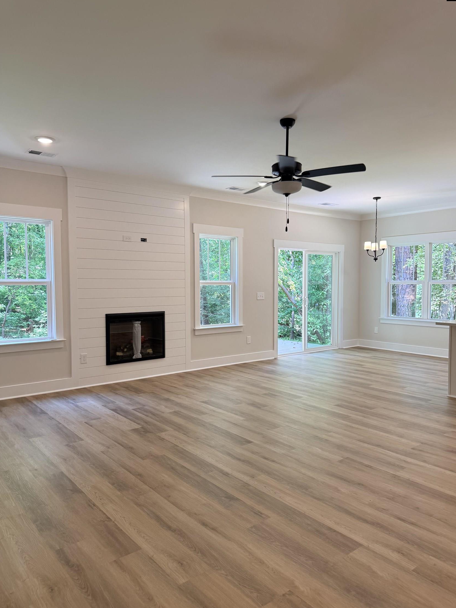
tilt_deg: -2.7
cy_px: 304
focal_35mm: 25
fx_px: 439
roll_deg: -0.5
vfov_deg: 69.4
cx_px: 236
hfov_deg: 54.9
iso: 80
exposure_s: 1/120
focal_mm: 6.76
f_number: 1.78
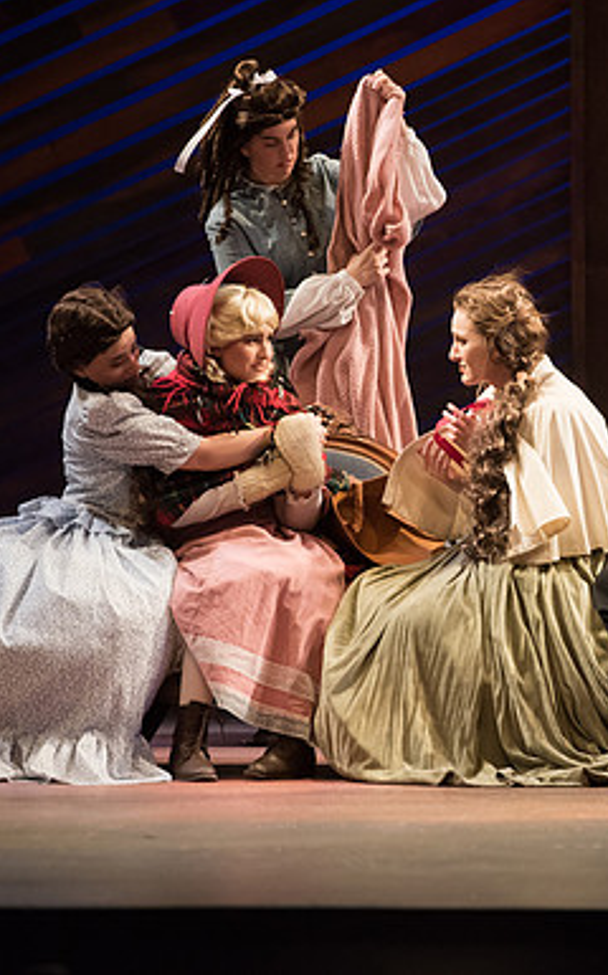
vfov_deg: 7.2
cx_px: 570
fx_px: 7756
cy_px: 488
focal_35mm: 292
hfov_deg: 4.5
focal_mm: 190
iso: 3200
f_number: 3.5
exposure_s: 1/400
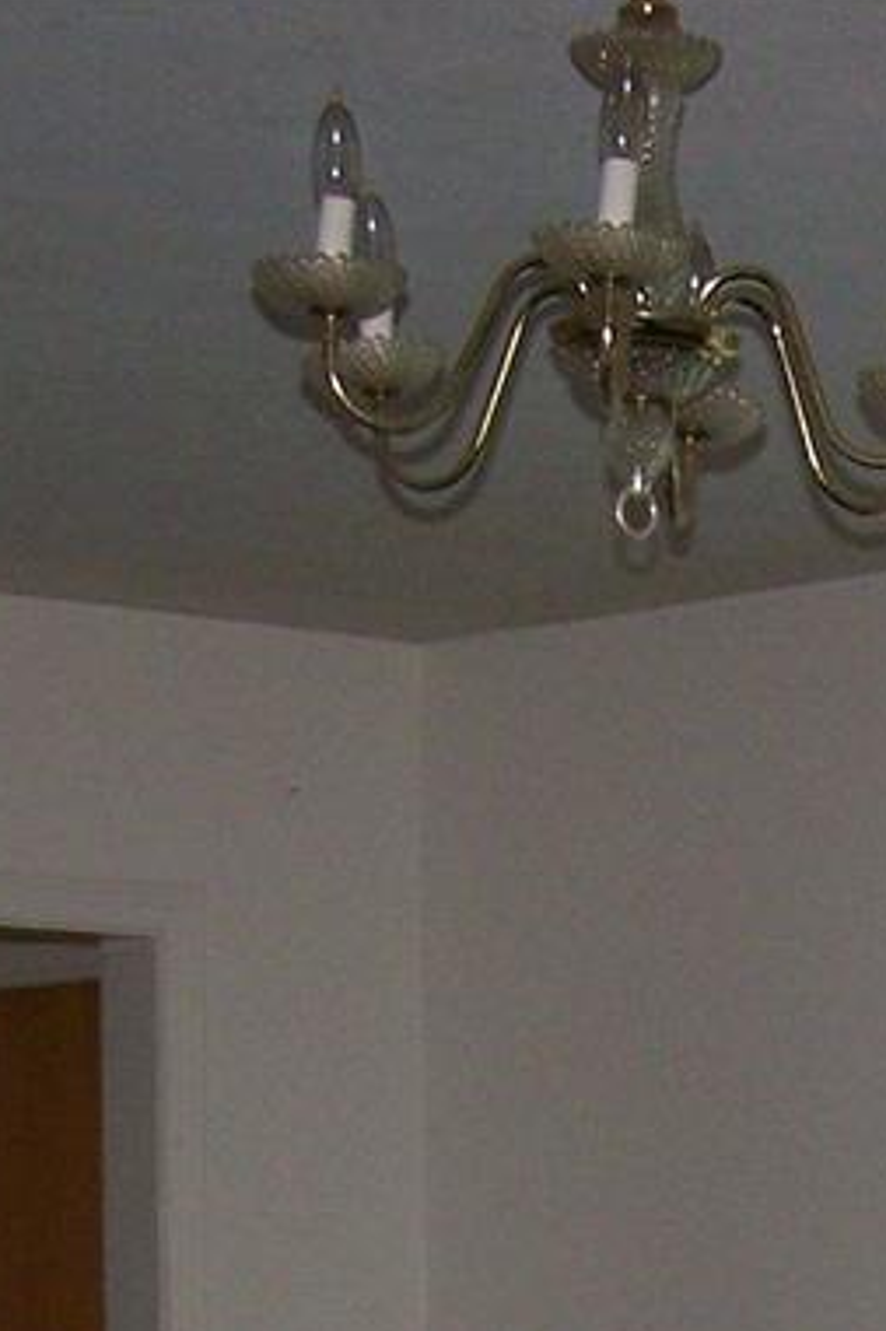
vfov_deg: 14.8
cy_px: 1660
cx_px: 1182
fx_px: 4914
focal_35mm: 133
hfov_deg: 10.1
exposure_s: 1/60
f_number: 2.8
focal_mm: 6.3
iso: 160
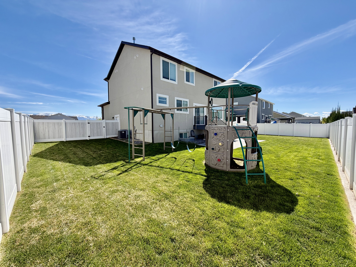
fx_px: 144
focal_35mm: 14
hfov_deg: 102.1
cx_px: 178
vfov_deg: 85.7
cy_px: 134
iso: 20
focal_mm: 2.22
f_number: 2.2
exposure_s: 1/770
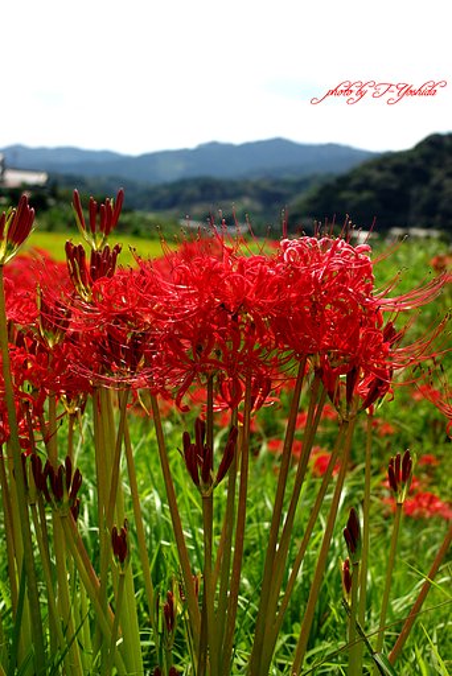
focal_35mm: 52
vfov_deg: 37.8
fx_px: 987
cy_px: 338
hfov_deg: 25.8
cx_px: 226
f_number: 8
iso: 100
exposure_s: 1/250
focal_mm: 35
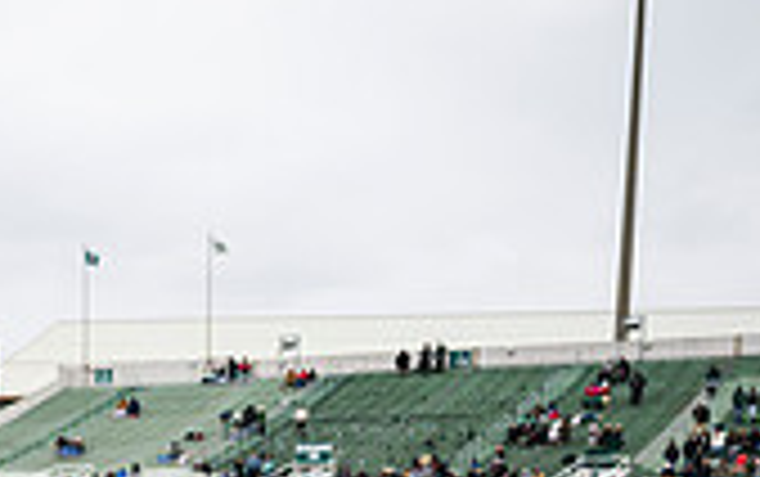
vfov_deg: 14.7
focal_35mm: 84
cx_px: -85
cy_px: 682
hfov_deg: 23.1
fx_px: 1742
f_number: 2.8
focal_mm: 24
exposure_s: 1/500
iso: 100
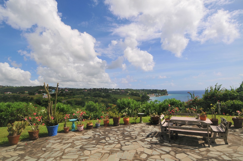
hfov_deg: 90.1
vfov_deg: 67.2
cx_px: 122
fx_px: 121
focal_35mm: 18
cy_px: 80
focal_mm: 12
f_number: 11
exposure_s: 1/250
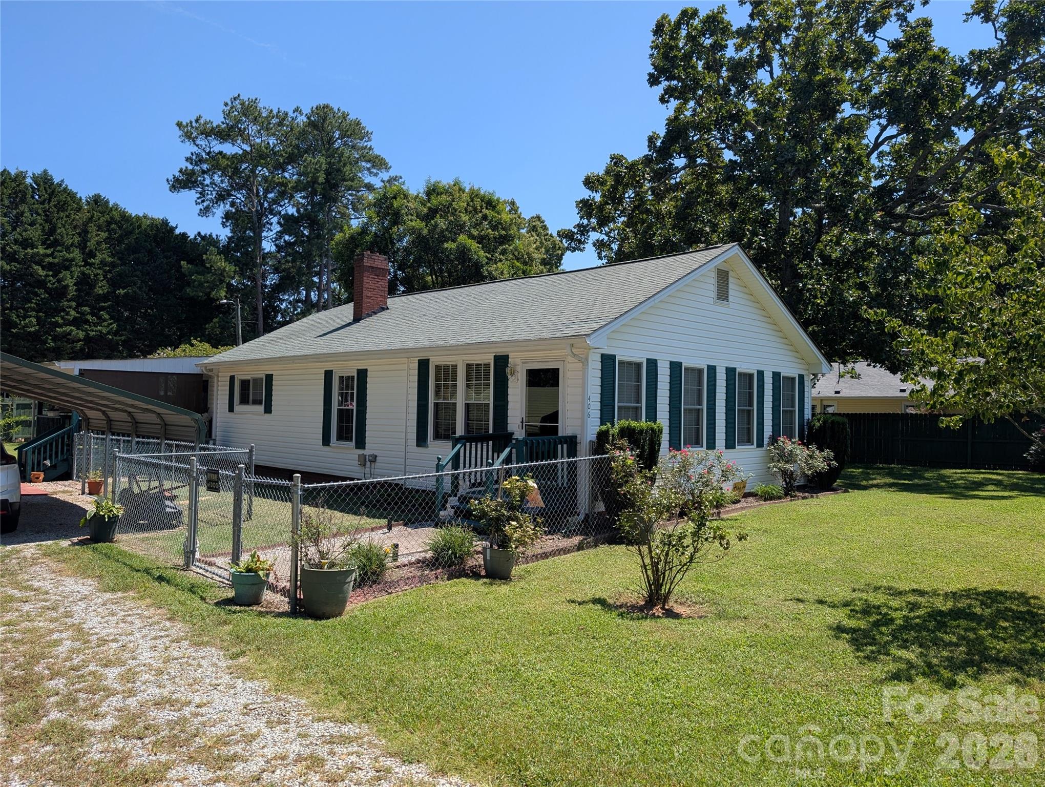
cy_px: 394
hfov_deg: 71.5
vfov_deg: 56.9
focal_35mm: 24
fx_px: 726
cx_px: 522
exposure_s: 1/907
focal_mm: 6.9
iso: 21
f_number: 1.68
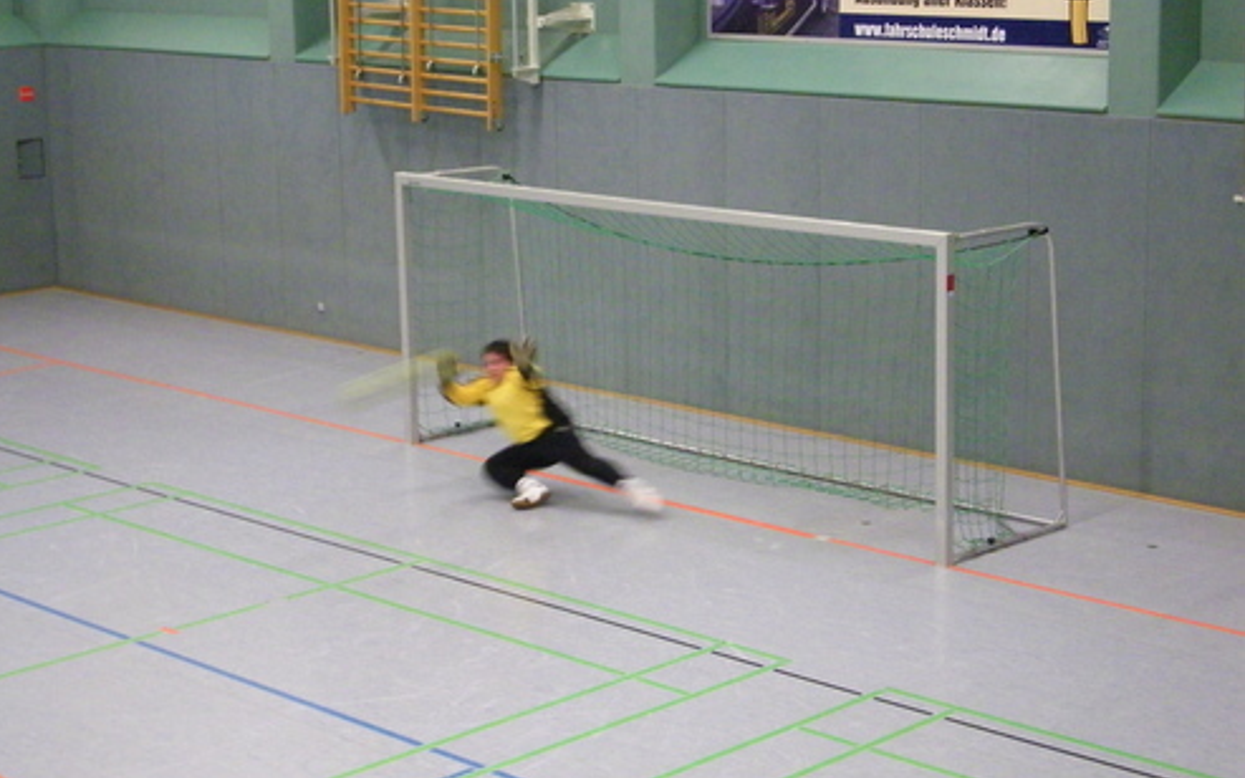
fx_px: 2409
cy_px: 390
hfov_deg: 29.0
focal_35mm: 71
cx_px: 616
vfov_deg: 18.3
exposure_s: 1/30
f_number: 4.1
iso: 500
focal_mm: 11.7
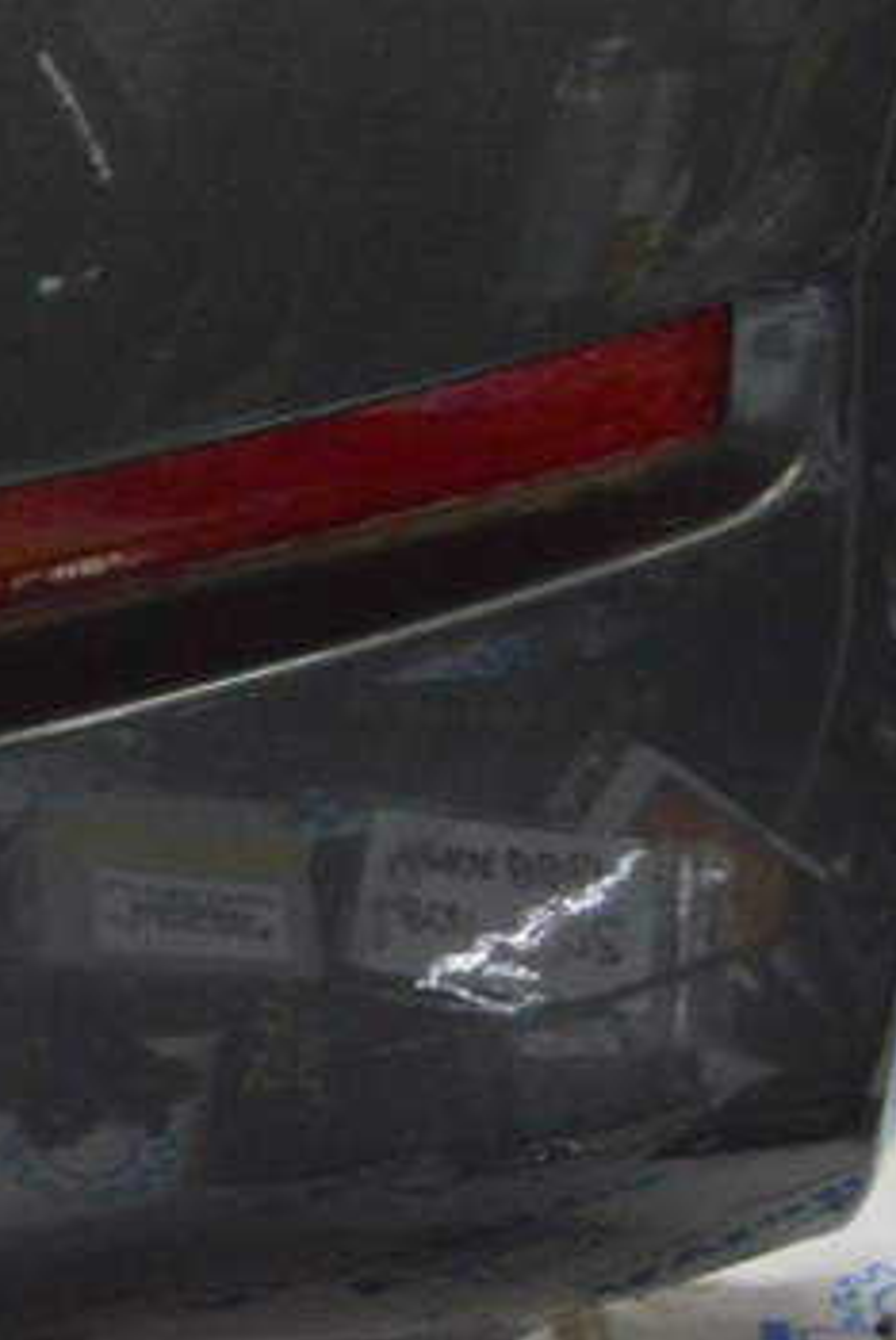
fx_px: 3875
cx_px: 84
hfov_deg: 13.1
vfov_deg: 19.6
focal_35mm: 104
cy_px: 595
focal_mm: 38
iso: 6400
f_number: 20
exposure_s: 1/20
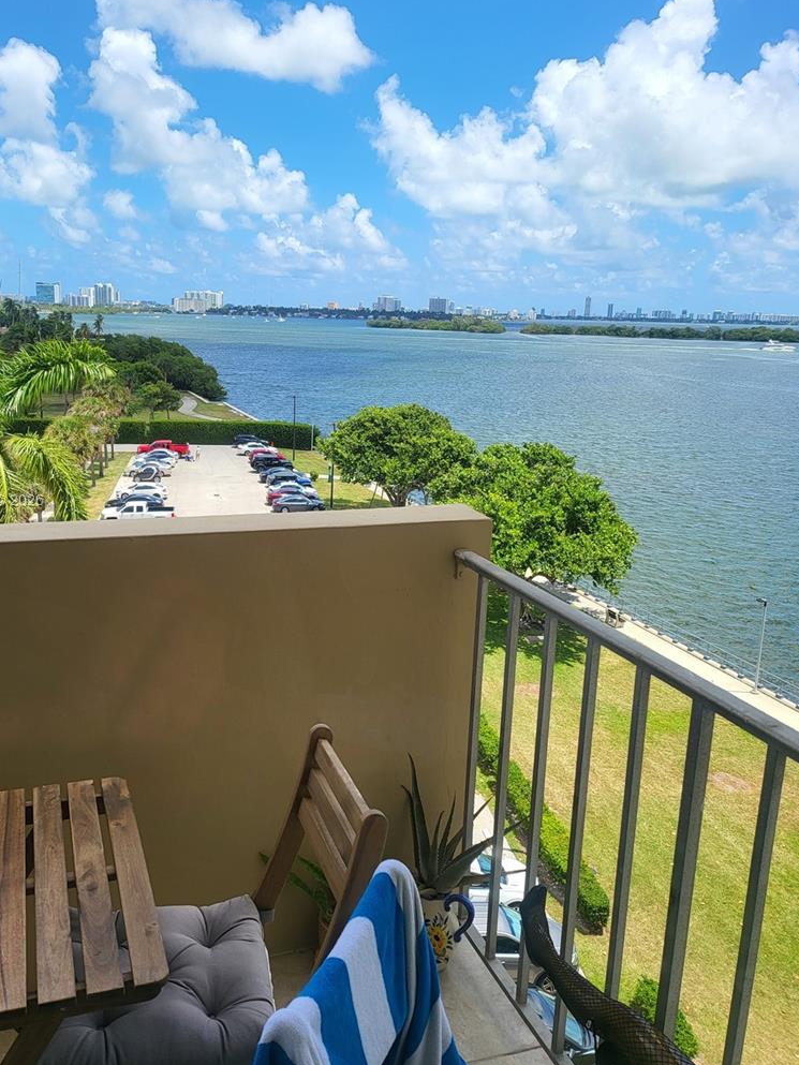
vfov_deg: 61.6
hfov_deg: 48.0
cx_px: 328
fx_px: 892
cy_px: 502
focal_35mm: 29
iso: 40
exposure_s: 1/1849
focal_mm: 5
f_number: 1.8
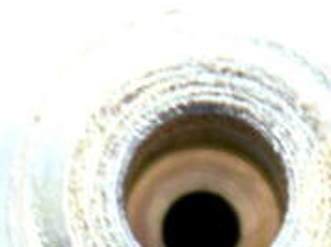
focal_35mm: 669
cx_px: 197
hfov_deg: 3.0
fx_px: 6389
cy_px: 249
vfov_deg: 2.2
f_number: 5.6
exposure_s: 1/80
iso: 400
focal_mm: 55
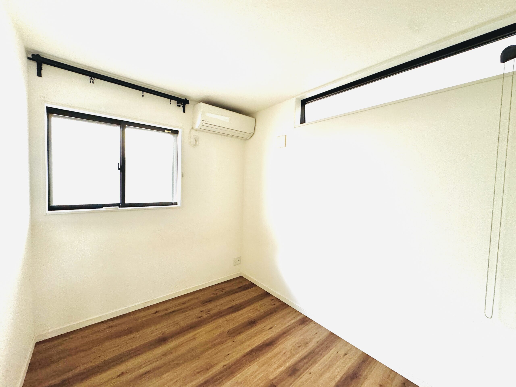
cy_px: 194
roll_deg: -1.9
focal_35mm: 14
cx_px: 258
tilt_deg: -3.2
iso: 500
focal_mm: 2.22
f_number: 2.2
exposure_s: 1/60
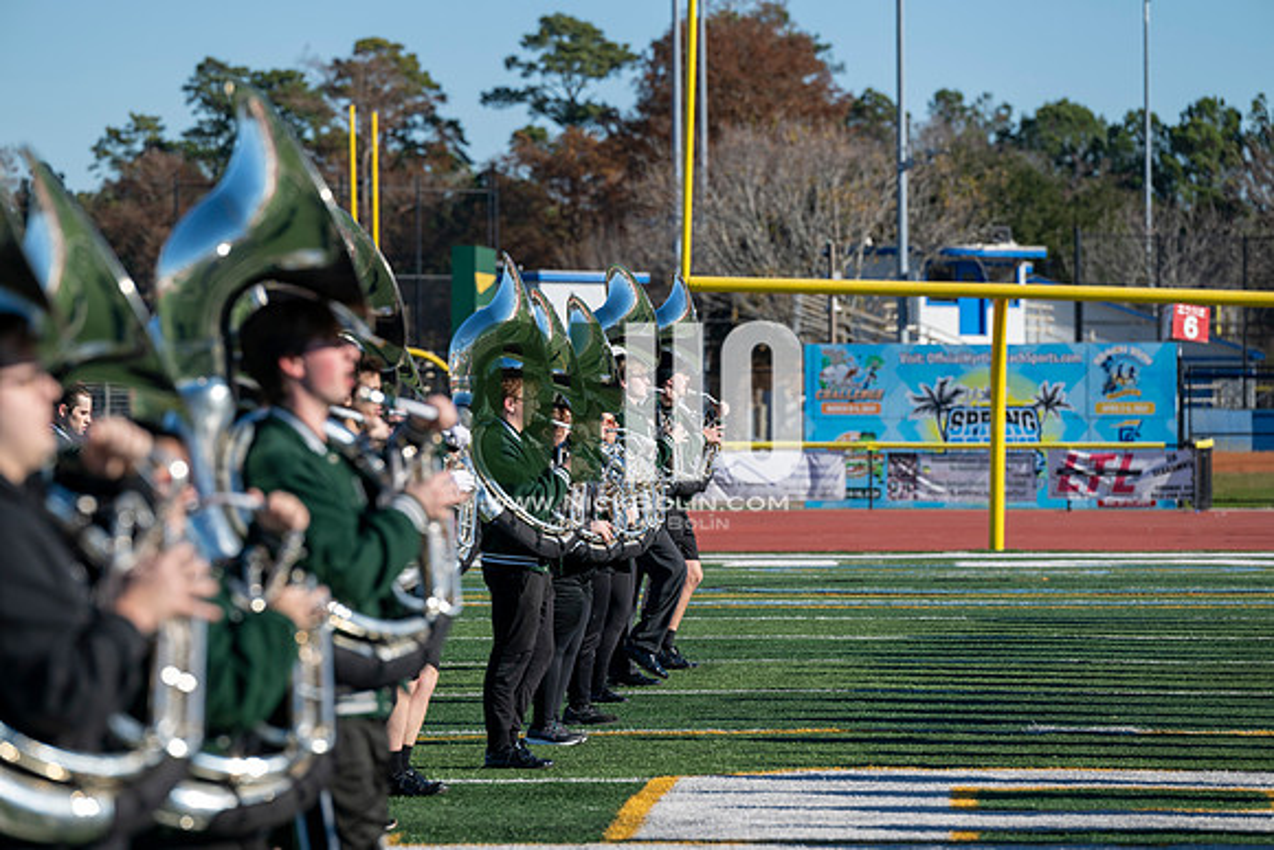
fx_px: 7079
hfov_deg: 10.3
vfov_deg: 6.9
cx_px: 637
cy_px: 425
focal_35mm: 200
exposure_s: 1/2000
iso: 250
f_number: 5
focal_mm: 200
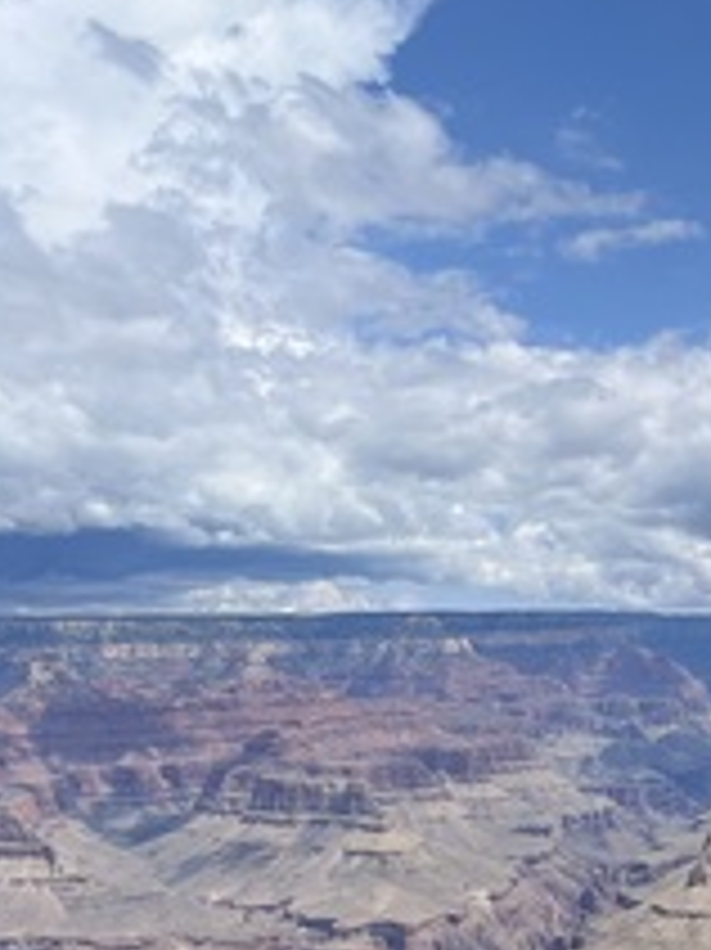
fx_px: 1754
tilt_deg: -3.3
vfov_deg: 29.8
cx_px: 778
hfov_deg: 21.7
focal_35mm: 64
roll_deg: +1.0
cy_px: 707
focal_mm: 5.1
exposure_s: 1/5848
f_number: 1.6
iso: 50
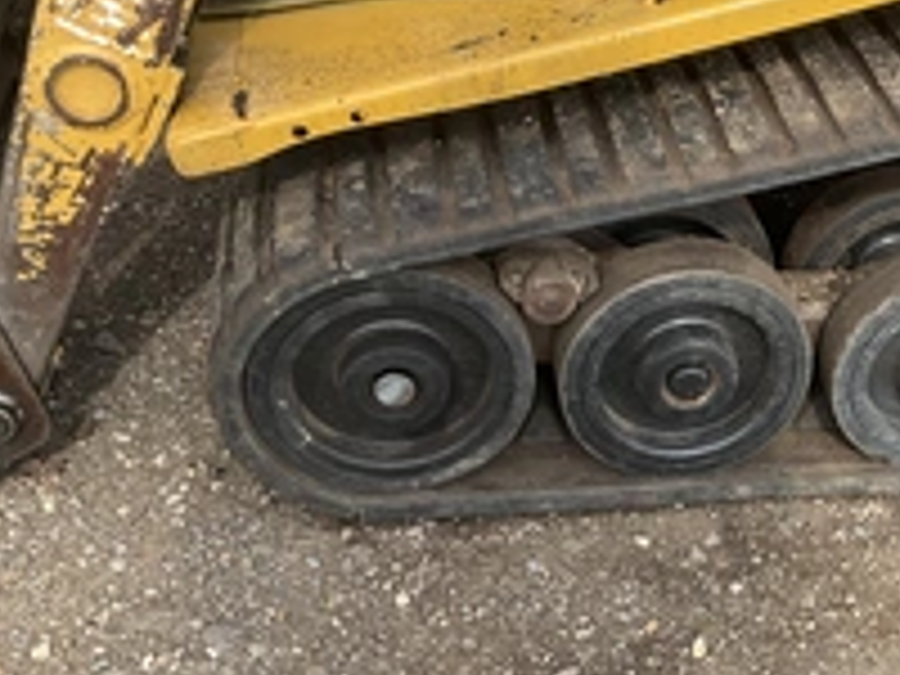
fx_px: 1508
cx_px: 873
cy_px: 396
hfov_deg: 31.1
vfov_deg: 25.2
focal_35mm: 58
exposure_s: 1/529
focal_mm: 3
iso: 25
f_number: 1.8
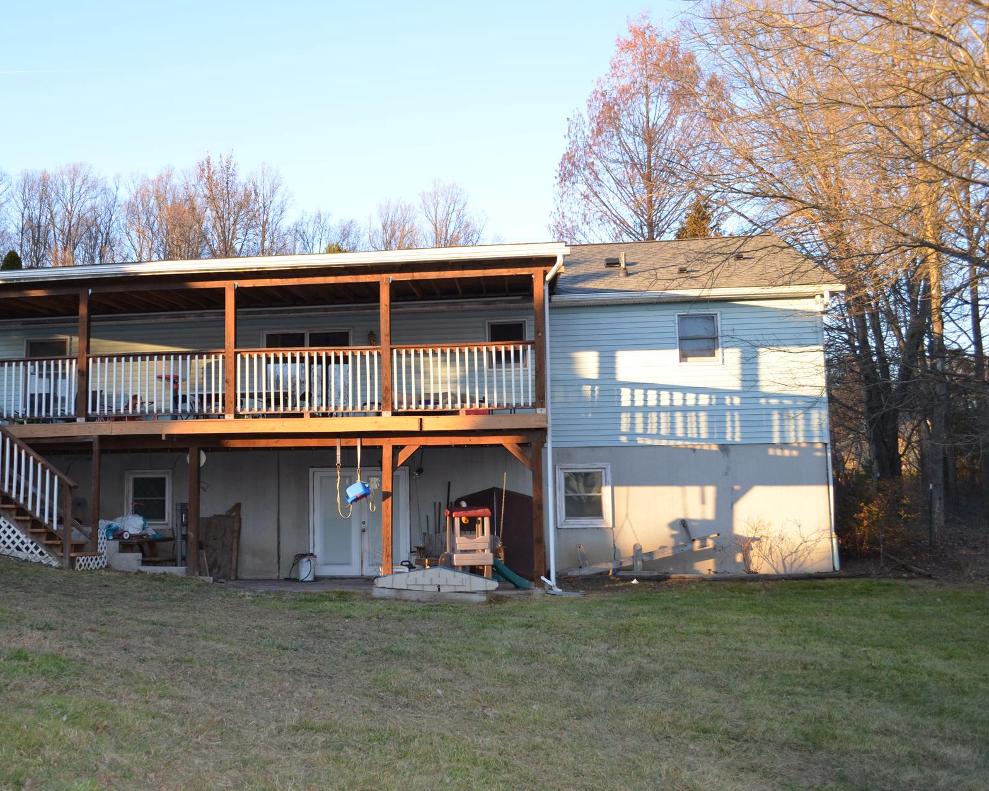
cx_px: 345
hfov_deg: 53.4
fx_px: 966
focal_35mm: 33
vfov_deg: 44.5
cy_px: 401
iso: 200
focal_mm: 18
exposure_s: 1/160
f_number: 3.5
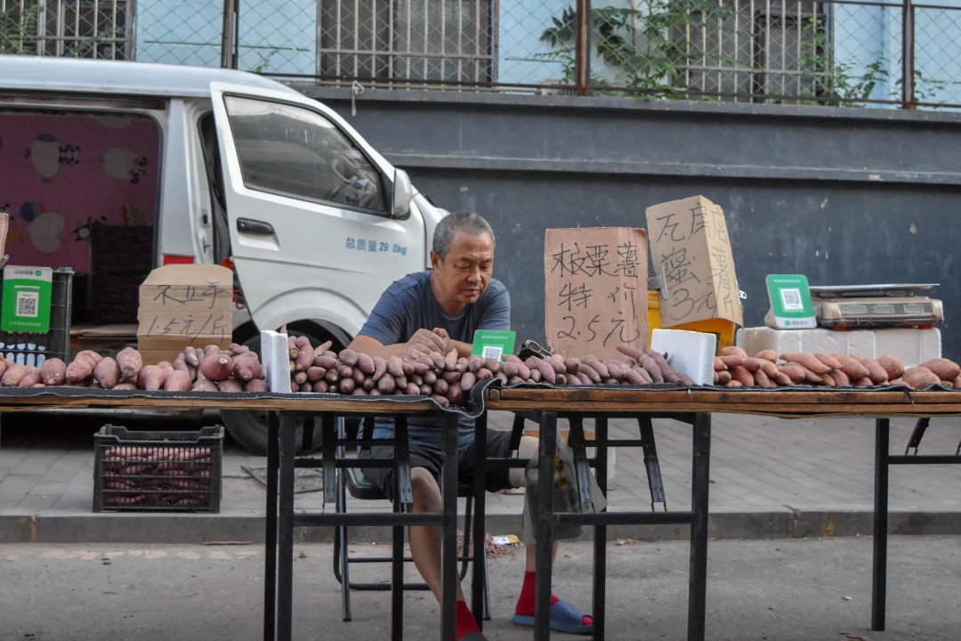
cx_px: 480
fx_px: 1041
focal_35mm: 39
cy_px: 320
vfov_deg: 34.2
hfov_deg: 49.6
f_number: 4
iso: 1800
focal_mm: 26
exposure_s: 1/500
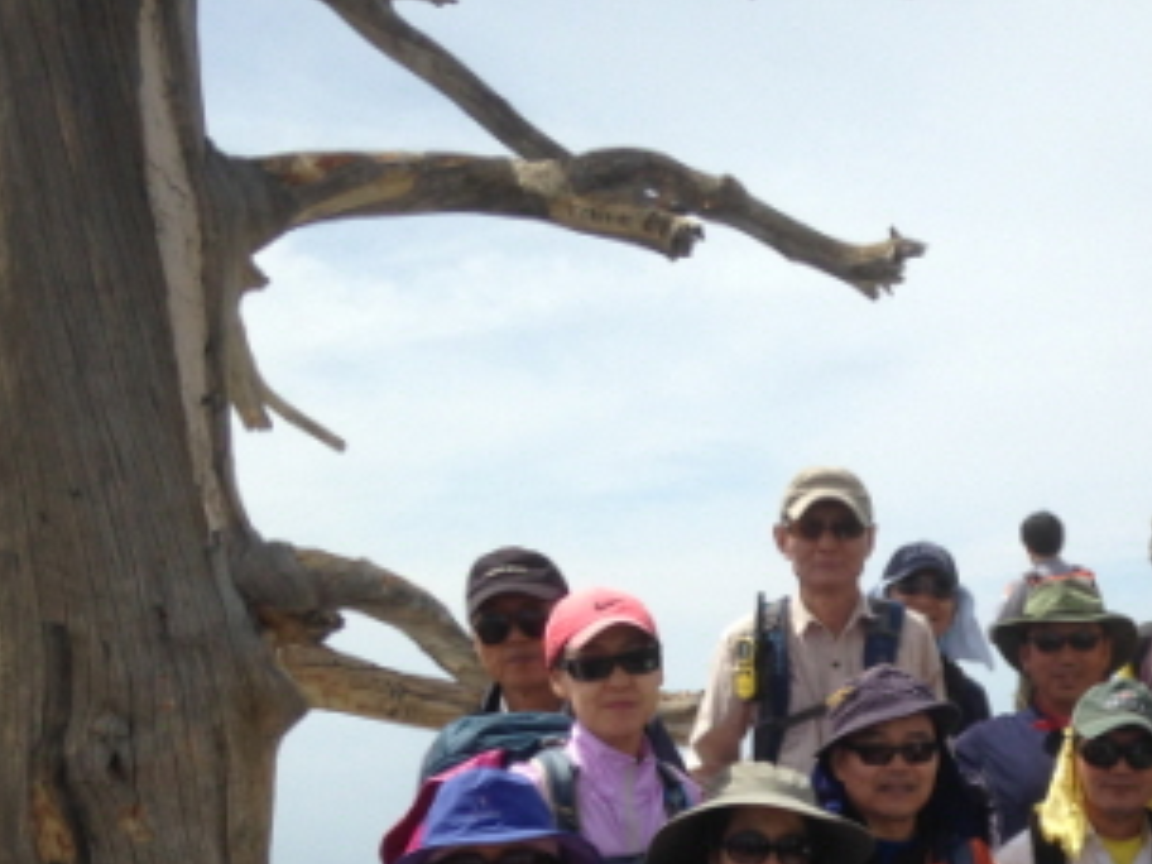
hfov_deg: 24.6
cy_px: 930
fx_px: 2529
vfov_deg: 18.7
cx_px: 1118
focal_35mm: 76
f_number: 2.4
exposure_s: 1/1869
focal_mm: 4.12
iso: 50
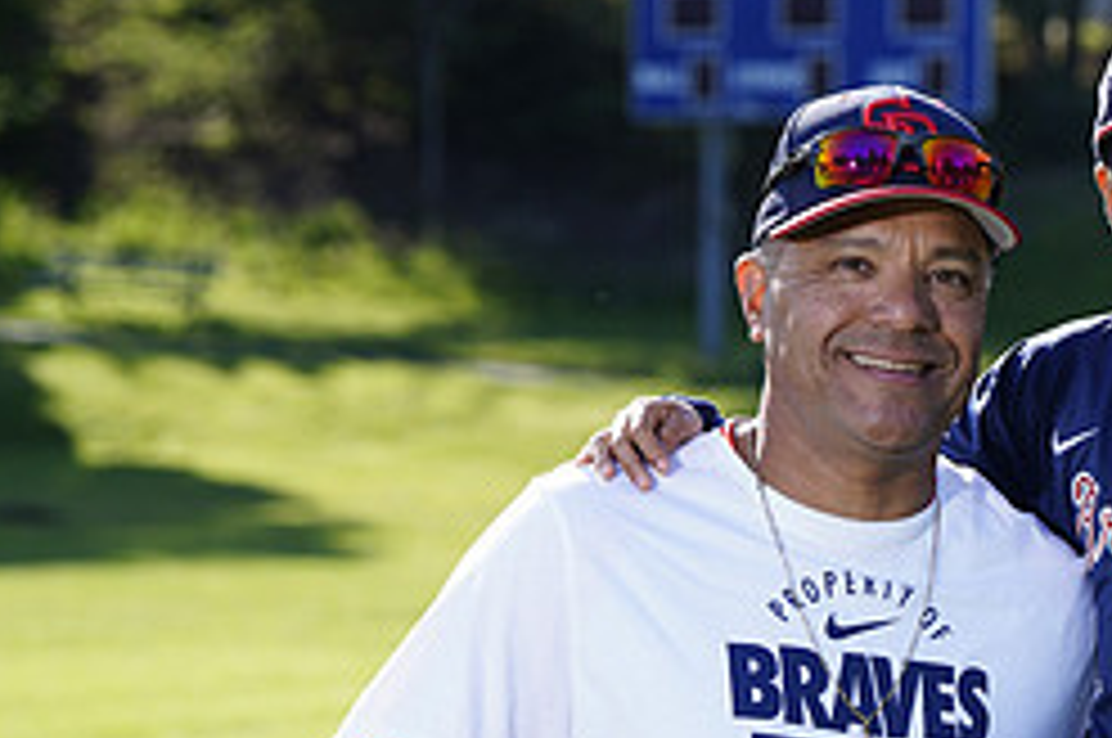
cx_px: 849
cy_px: 846
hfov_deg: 8.6
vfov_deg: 5.7
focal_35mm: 240
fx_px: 7404
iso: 100
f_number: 5
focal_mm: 102
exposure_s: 1/250
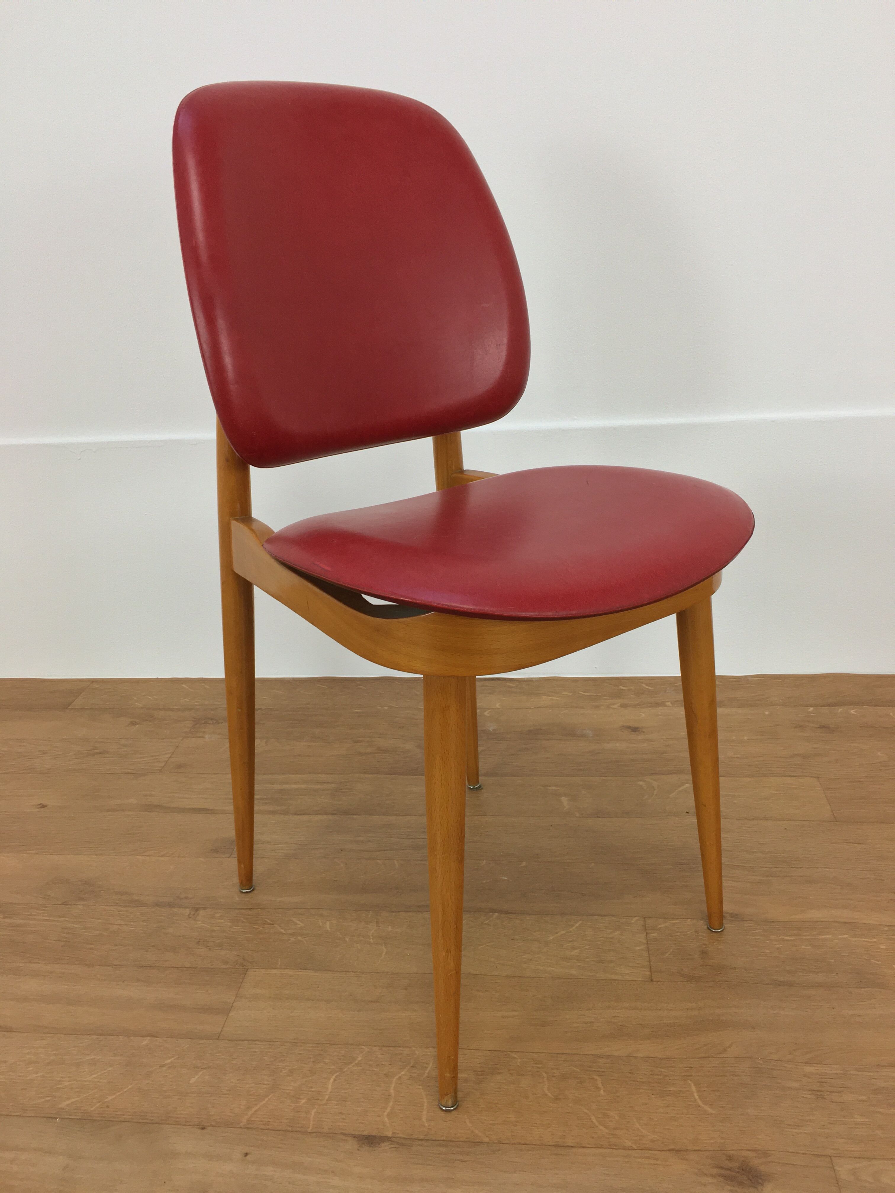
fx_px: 1000
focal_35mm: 29
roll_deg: +2.1
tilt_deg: -19.5
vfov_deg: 61.7
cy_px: 596
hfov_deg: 48.2
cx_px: 448
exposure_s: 1/33
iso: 50
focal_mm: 4.15
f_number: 2.2
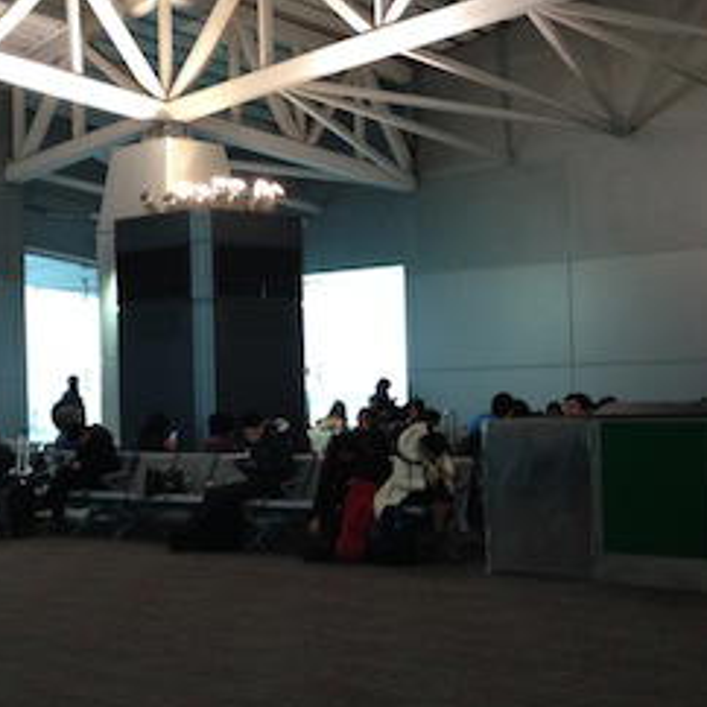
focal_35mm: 70
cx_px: 333
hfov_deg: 24.7
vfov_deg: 24.7
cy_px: 372
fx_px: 1618
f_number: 2.4
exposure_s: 1/20
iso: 125
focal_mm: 4.12
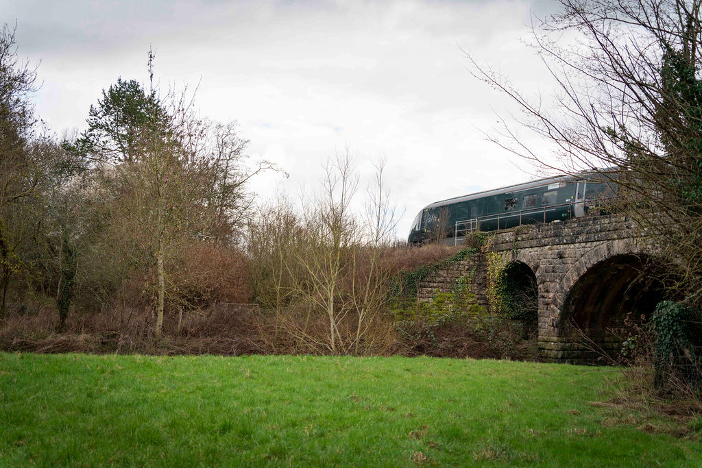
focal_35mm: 46
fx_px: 897
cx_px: 351
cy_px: 234
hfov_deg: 42.7
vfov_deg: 29.3
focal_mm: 46
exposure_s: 1/1000
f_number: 3.5
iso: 125
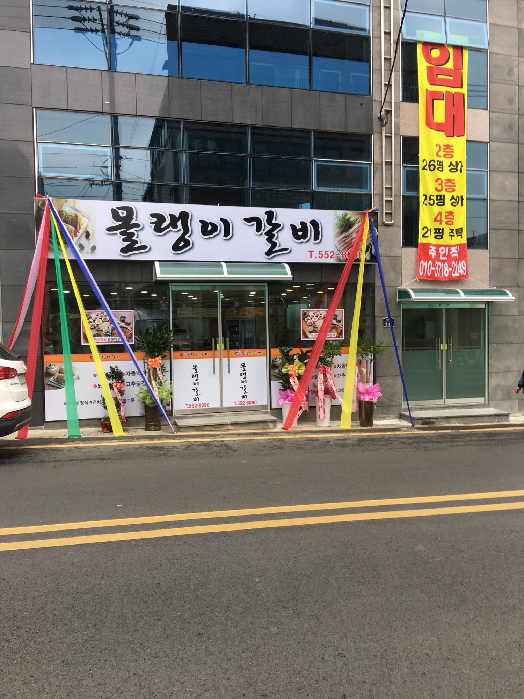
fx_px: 585
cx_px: 262
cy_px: 350
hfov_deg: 48.2
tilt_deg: -6.3
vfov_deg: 61.7
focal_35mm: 29
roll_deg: +2.8
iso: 25
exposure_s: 1/148
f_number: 2.2
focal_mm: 4.15
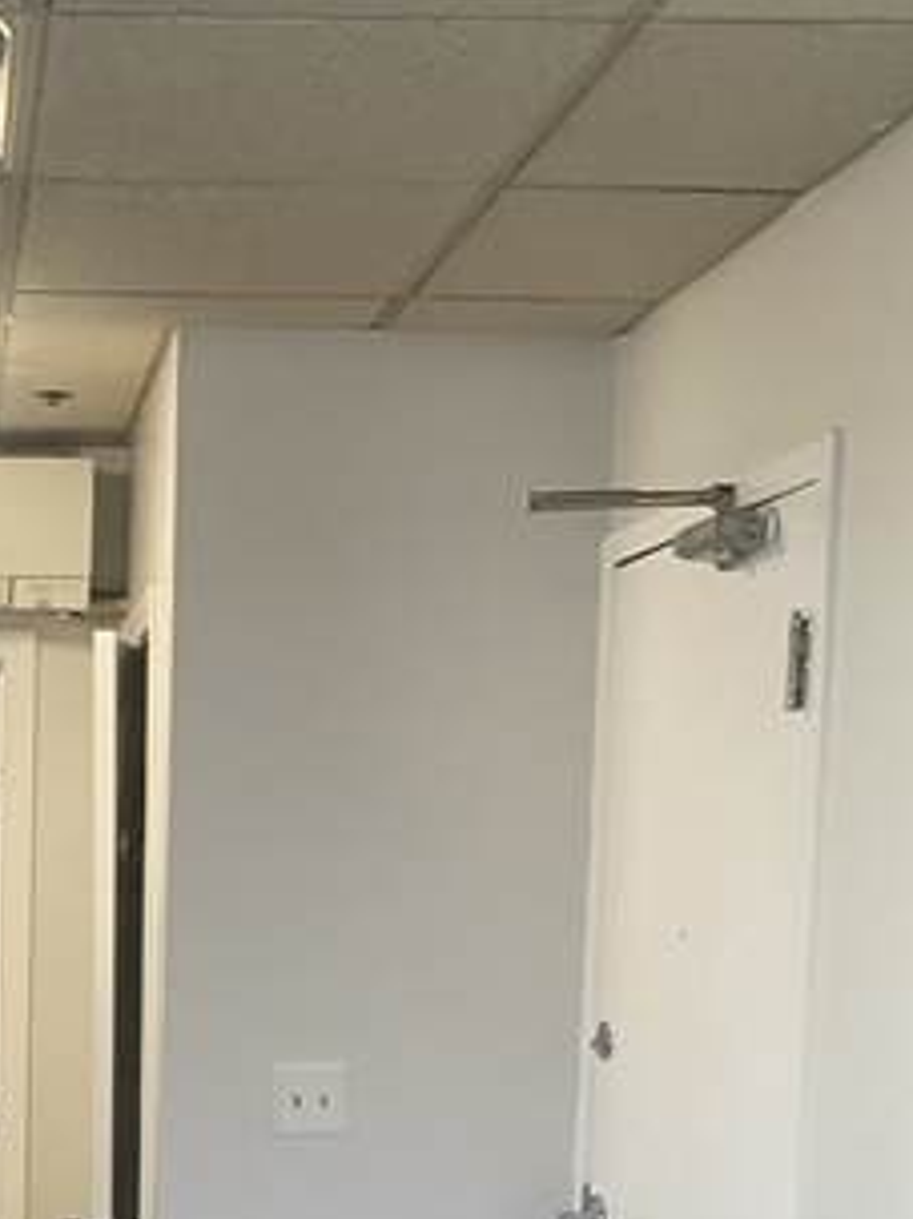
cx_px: -48
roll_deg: +0.5
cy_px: 1118
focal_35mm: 66
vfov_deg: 28.2
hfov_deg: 21.3
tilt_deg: -6.3
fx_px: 2323
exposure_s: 1/60
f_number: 1.8
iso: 125
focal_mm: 4.25
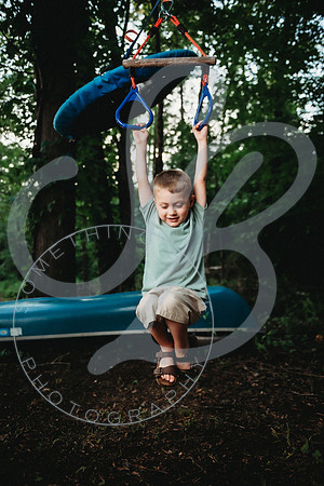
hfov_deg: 42.3
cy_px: 243
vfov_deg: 60.3
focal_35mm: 31
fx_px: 418
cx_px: 162
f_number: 2.8
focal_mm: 31
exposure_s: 1/200
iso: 200
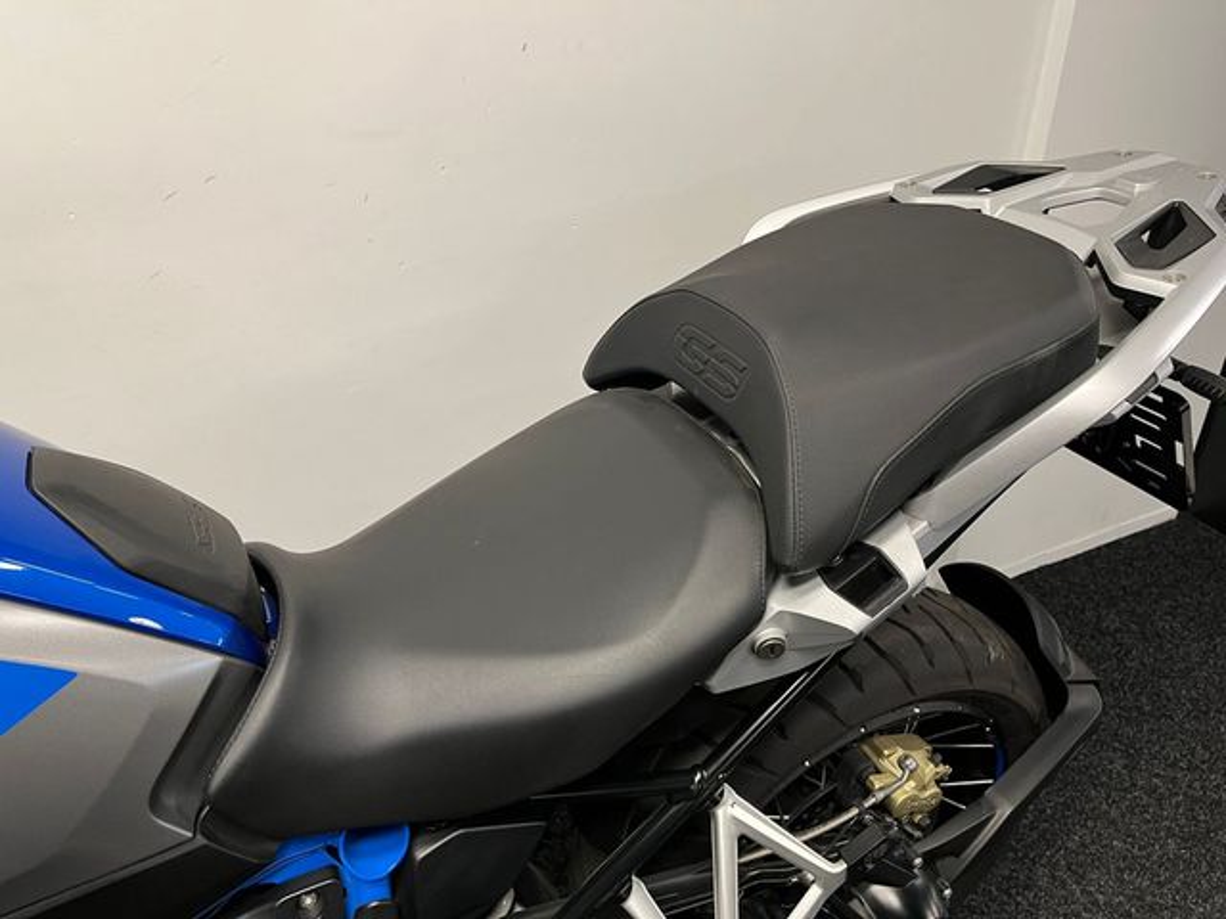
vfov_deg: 53.1
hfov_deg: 67.3
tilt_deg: -30.3
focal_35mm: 26
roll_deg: +1.4
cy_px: 460
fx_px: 921
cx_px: 613
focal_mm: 5.1
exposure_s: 1/50
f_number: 1.6
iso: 100
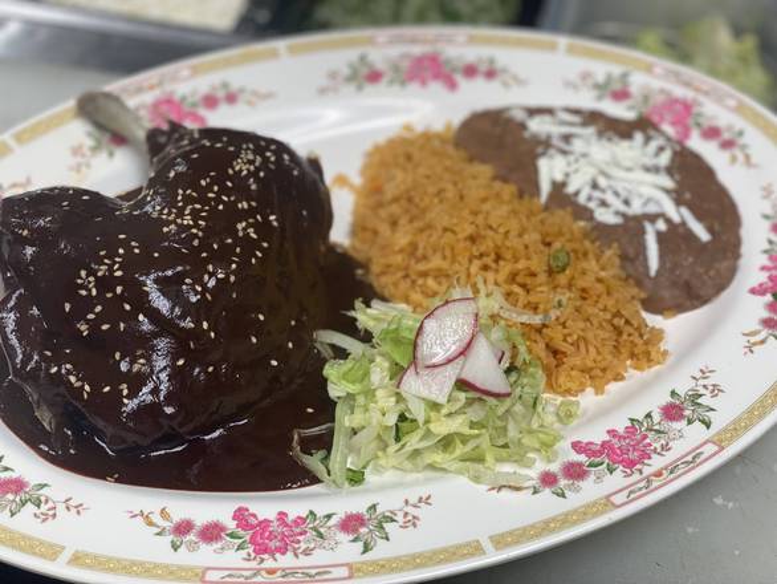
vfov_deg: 28.1
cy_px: 292
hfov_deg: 36.8
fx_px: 1168
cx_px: 388
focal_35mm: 52
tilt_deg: -47.5
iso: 100
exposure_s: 1/120
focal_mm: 6
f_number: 2
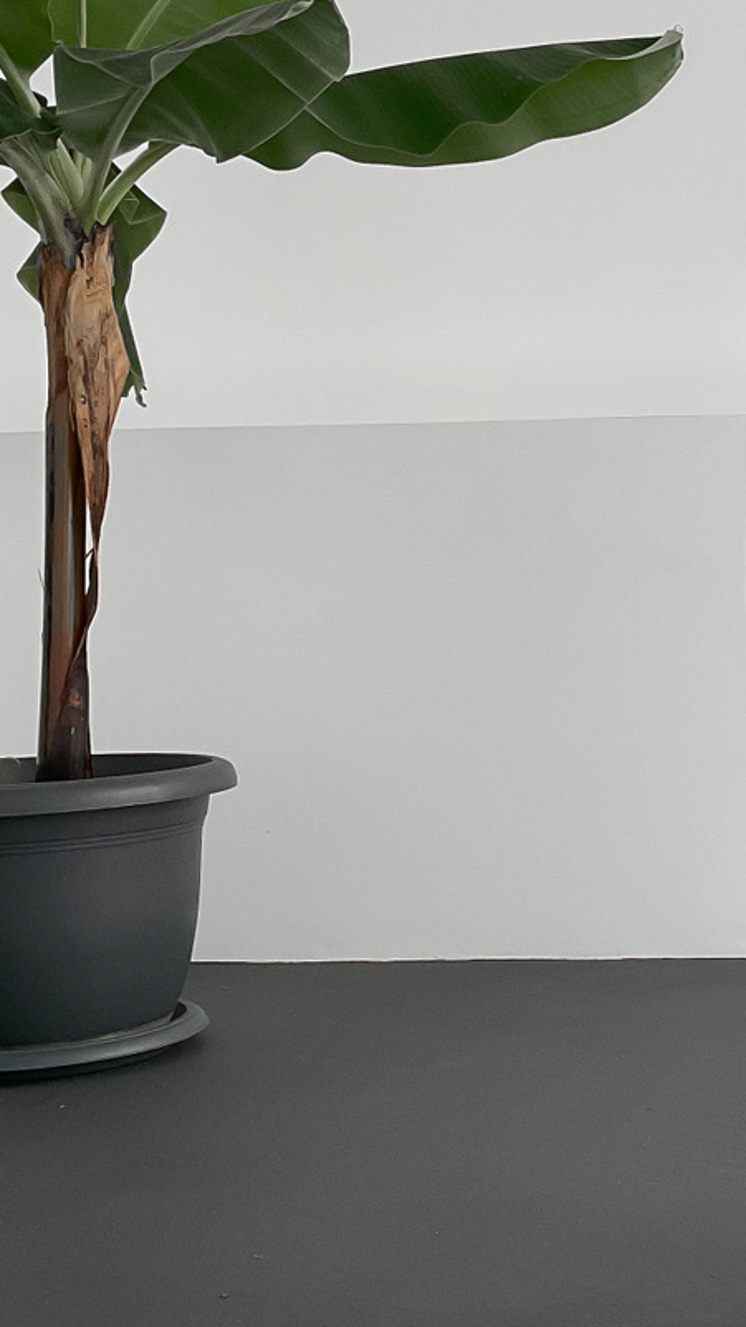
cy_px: 683
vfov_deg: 33.3
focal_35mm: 63
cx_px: 984
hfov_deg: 17.8
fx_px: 2216
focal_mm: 3
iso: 50
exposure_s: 1/120
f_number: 1.8
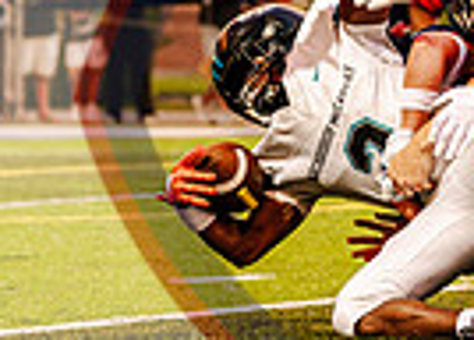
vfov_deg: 2.8
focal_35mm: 509
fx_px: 6859
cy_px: 9
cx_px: 382
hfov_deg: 4.0
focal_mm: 100
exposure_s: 1/1000
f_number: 2.8
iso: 3200
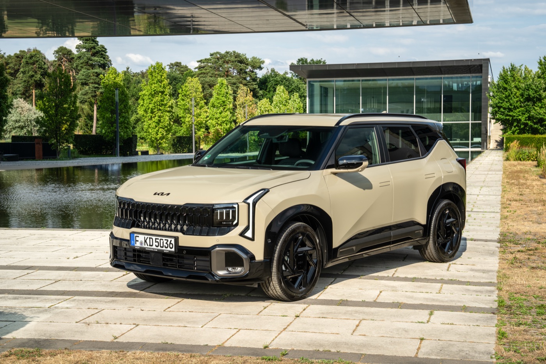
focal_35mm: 63
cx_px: 273
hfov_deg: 31.9
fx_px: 955
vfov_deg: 21.6
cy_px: 182
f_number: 11
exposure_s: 1/50
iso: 100
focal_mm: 63
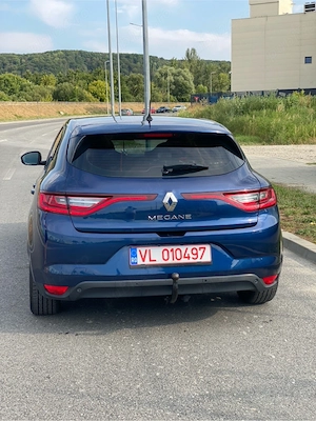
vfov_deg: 36.8
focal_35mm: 52
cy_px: 210
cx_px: 158
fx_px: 633
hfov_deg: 28.0
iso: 20
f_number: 2
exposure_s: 1/287
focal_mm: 6
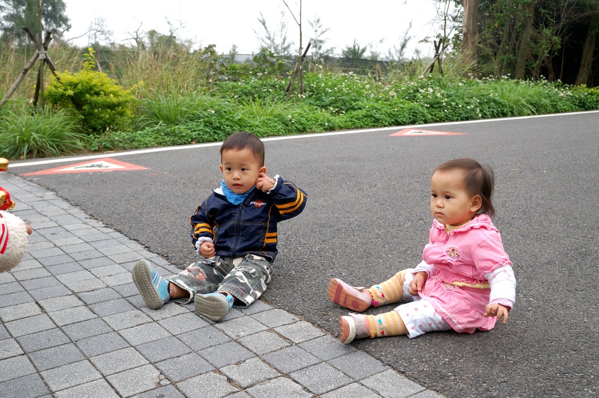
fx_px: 599
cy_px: 199
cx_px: 300
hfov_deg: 53.2
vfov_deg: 36.8
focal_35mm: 36
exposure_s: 1/125
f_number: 5.6
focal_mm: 24
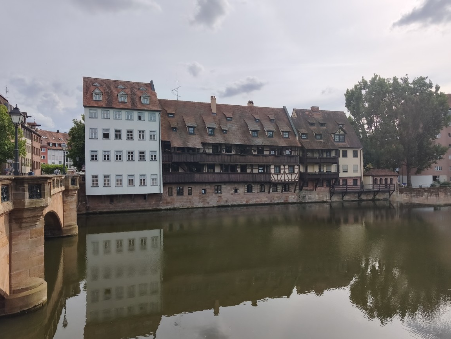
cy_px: 170
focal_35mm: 24
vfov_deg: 56.8
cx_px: 232
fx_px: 313
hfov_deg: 71.6
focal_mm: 6.06
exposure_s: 1/1768
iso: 50
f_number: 1.7
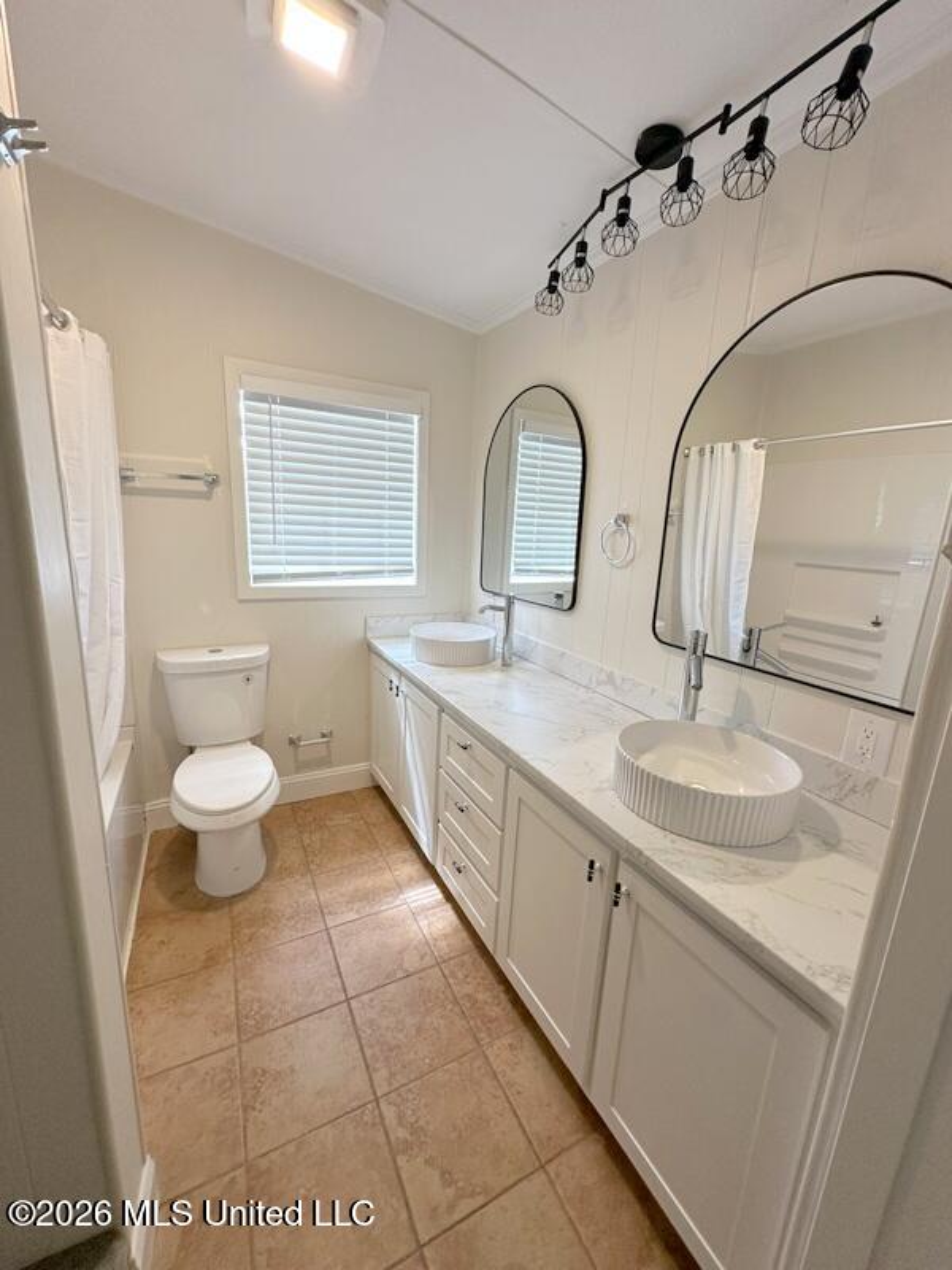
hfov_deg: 85.7
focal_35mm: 14
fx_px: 513
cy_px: 635
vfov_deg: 102.1
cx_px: 476
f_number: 2.2
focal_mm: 2.22
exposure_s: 1/120
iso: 125
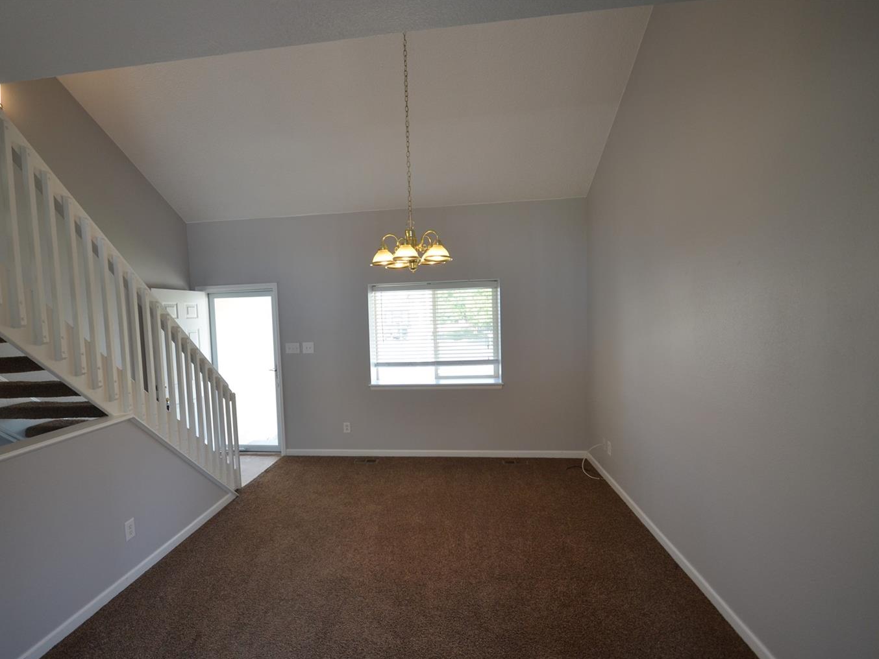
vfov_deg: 74.7
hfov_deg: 90.8
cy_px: 341
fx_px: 432
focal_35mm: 17
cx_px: 405
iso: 400
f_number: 4.8
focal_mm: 10
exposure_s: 1/90
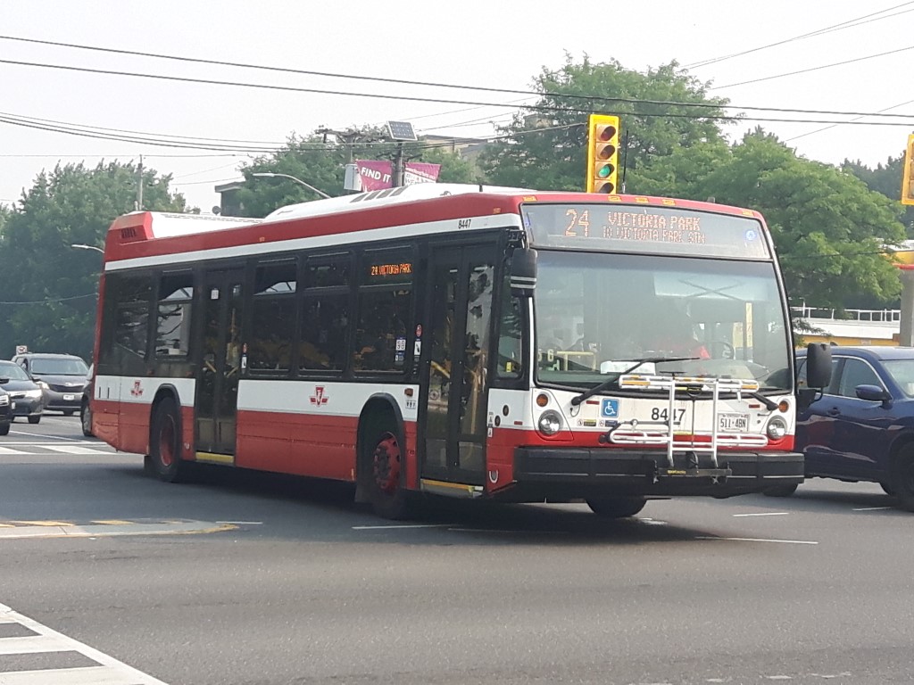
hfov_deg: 58.4
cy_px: 342
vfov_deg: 45.4
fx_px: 819
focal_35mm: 31
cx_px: 457
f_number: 1.9
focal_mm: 3.7
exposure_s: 1/722
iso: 40
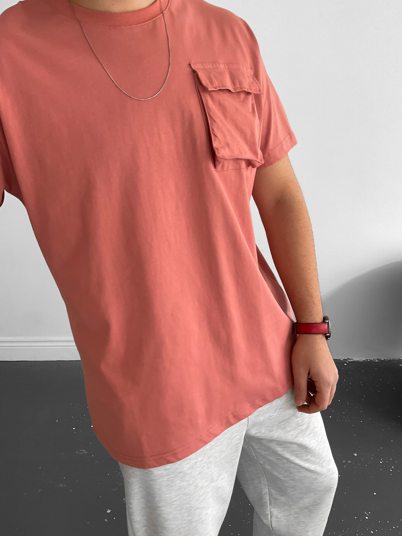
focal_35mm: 30
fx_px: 465
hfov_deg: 46.8
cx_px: 205
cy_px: 265
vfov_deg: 60.0
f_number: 1.8
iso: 80
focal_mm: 3
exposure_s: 1/60
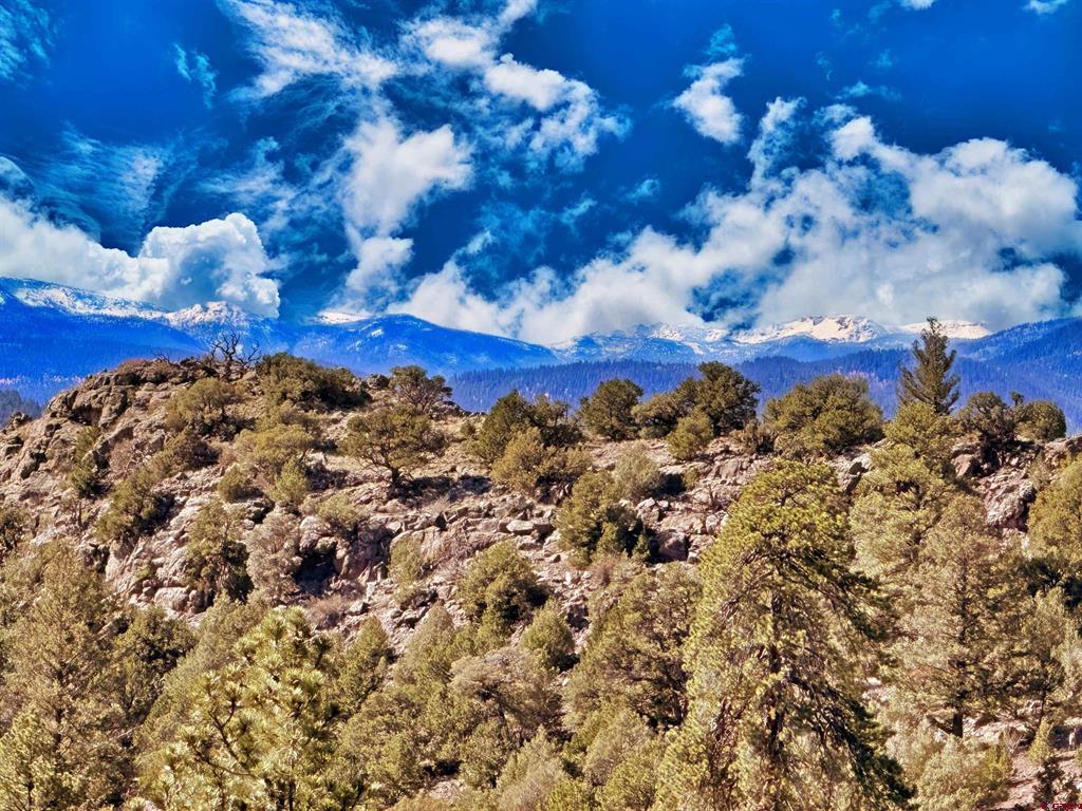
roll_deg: -1.7
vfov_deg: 7.5
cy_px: 406
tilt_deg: +0.8
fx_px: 6189
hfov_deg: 10.0
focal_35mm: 198
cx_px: 541
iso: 25
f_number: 2.8
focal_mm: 16.89
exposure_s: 1/638
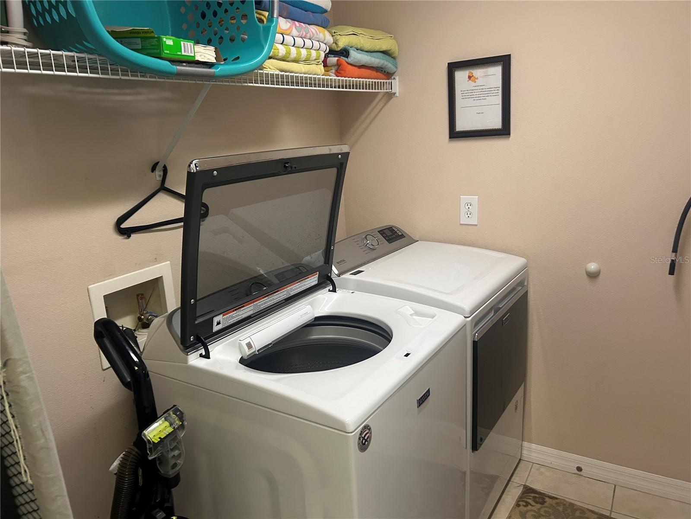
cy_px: 260
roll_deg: +3.7
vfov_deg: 53.1
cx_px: 346
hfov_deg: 67.3
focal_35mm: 26
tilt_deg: -13.5
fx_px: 519
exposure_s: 1/60
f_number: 1.5
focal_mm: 5.7
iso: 250
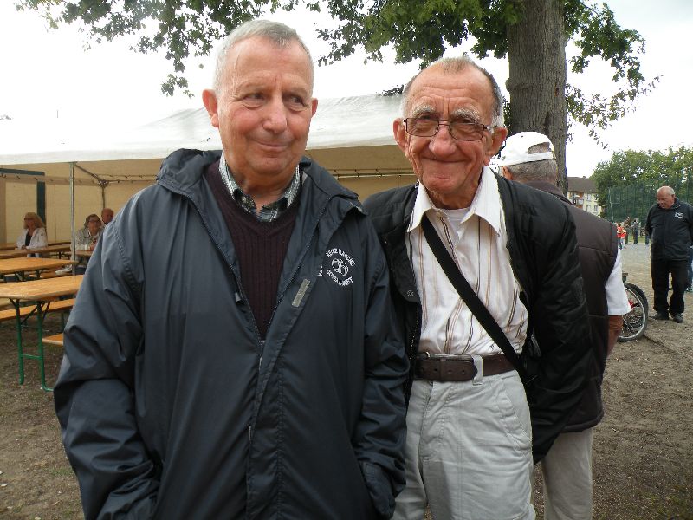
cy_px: 260
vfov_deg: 51.4
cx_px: 346
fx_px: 541
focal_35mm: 27
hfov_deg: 65.3
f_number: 4
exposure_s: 1/63.7
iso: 64
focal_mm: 4.7
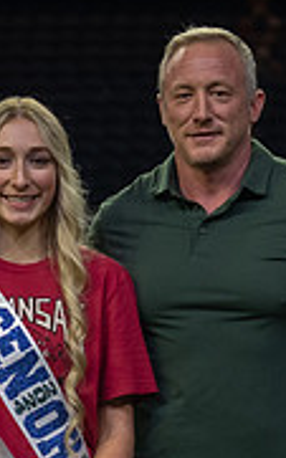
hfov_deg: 4.6
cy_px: 462
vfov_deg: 7.3
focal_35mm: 288
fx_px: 3595
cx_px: 31
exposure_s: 1/320
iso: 1000
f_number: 2.8
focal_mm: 70
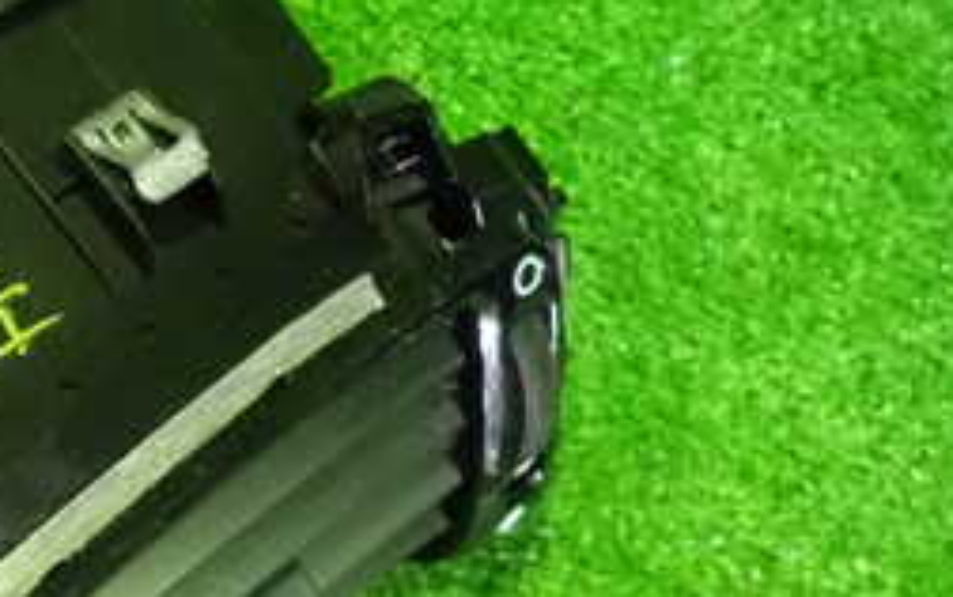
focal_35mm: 63
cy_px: 453
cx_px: -42
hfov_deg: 29.8
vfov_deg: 20.5
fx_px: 1638
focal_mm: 4.5
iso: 1600
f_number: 2
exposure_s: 1/50
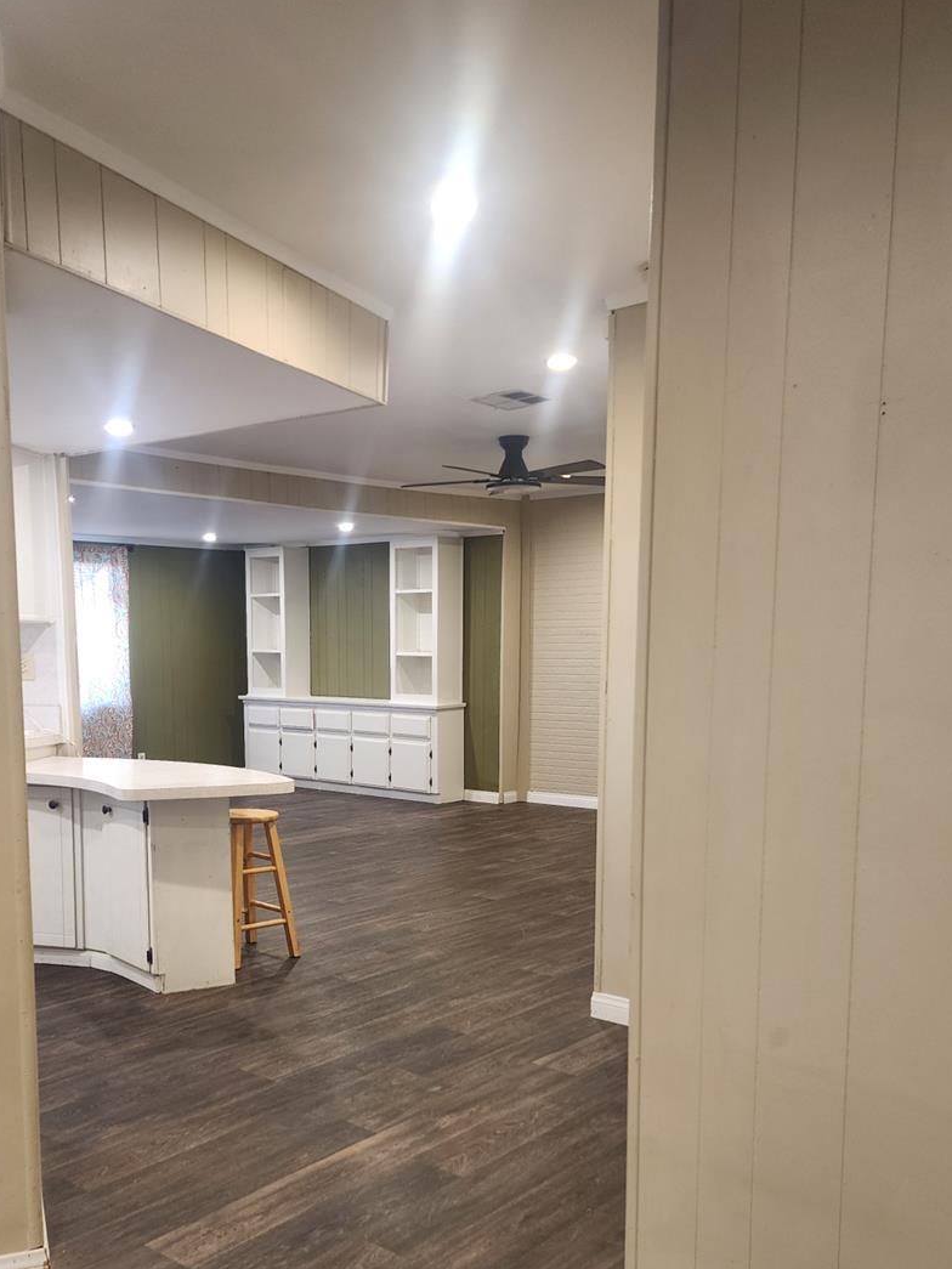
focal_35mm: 33
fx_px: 1210
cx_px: 396
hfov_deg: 42.8
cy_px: 782
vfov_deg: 54.8
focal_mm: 6.4
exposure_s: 1/60
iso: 200
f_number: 1.8
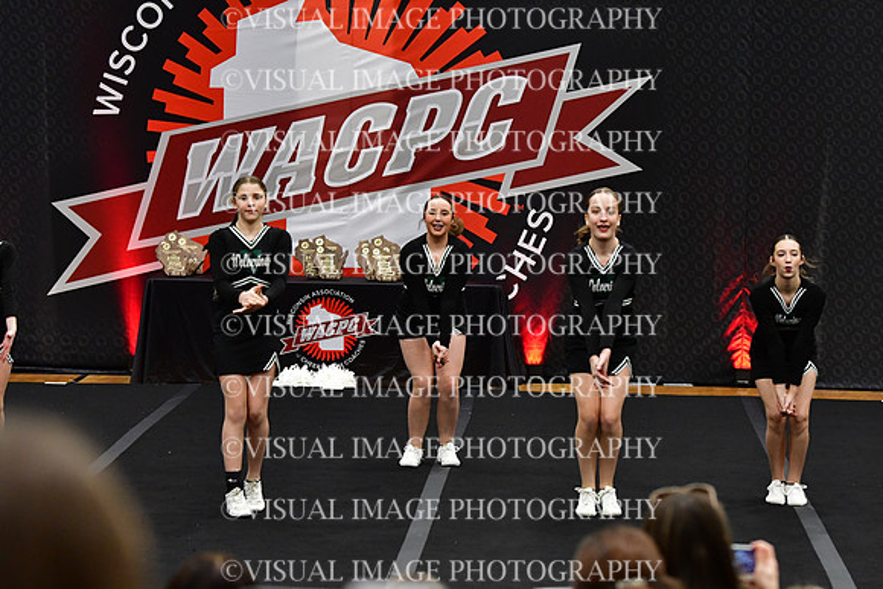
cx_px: 442
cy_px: 294
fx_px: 3606
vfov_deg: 9.3
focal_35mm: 147
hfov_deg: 14.0
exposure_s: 1/500
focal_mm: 98
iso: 4000
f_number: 3.5
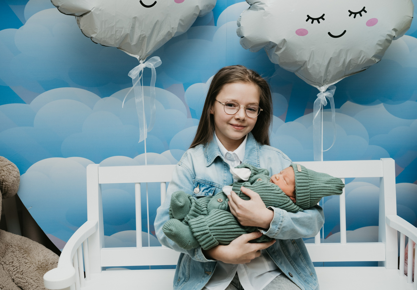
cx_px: 202
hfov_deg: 39.8
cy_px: 134
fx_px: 576
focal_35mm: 49
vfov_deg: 28.2
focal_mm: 42
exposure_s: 1/160
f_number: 4
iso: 200
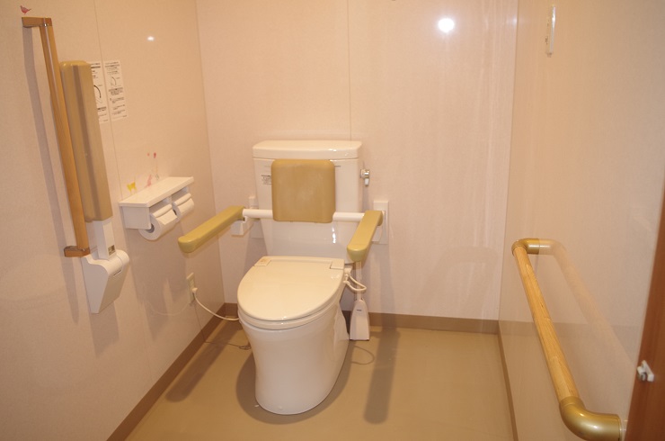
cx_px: 332
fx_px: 553
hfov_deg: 62.0
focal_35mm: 30
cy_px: 220
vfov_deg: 43.4
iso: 400
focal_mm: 20
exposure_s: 1/30
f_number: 4
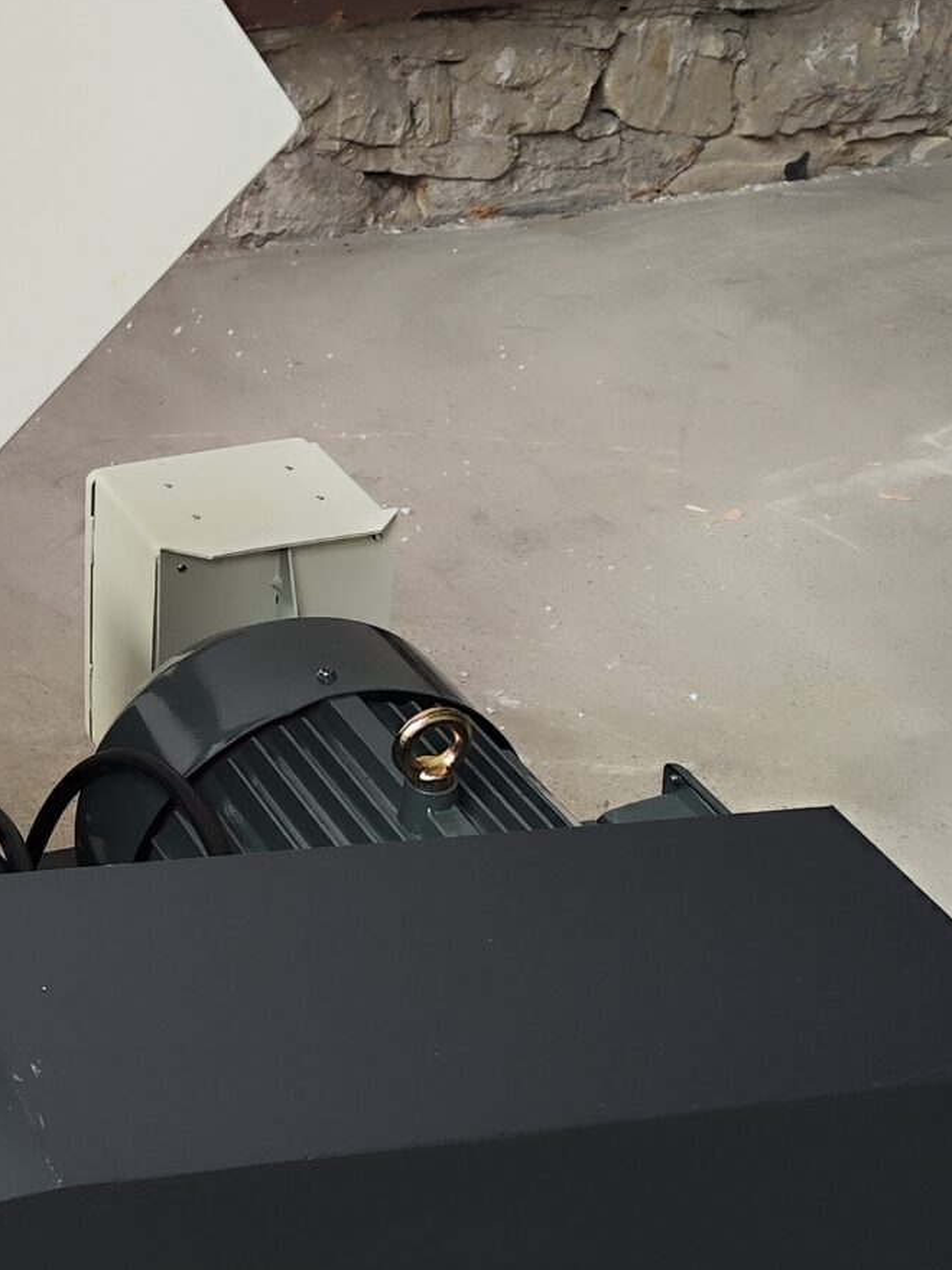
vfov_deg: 28.8
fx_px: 2457
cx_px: -212
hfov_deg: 20.4
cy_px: 407
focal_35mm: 67
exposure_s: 1/100
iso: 234
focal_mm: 7.01
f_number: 1.69
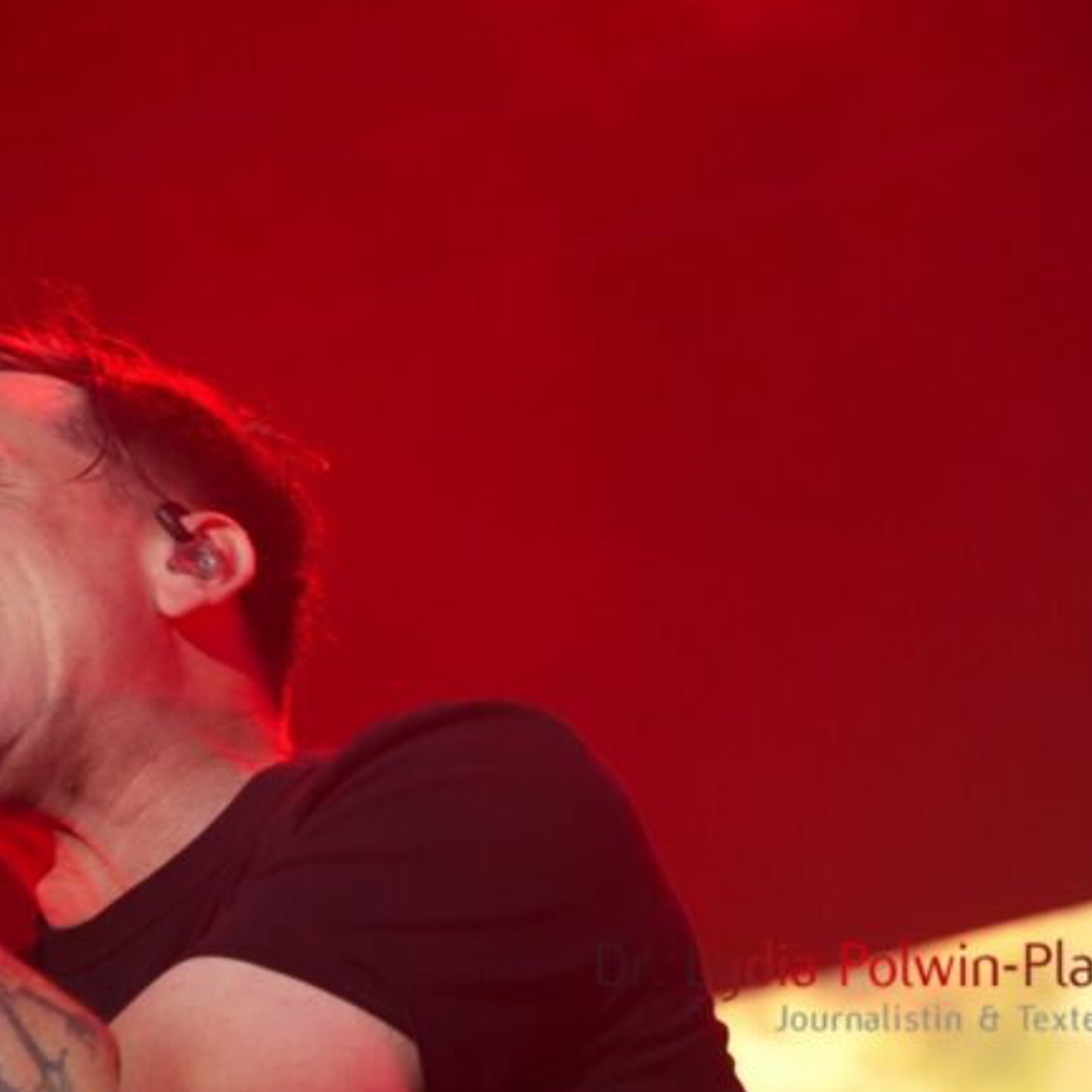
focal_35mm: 234
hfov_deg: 7.5
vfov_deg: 7.5
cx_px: 352
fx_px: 8343
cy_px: 560
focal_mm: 103
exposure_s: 1/160
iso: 3200
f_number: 5.6
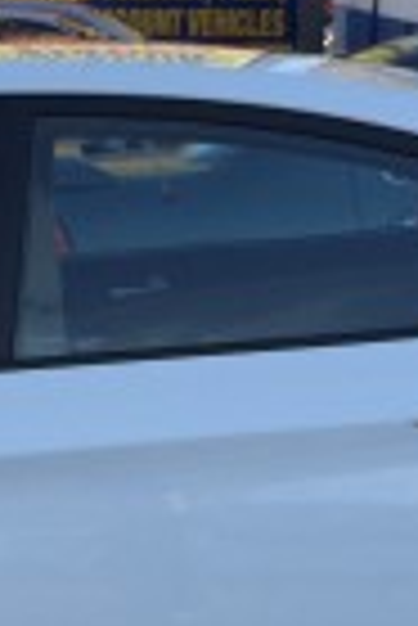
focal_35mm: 139
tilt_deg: -13.2
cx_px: -90
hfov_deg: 9.7
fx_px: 2415
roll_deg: -1.1
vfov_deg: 14.6
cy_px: 576
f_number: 2.2
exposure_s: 1/824
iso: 32
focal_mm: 4.15
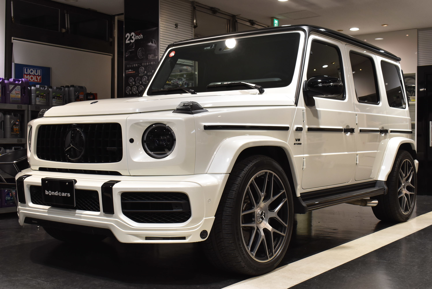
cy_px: 144
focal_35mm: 45
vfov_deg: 29.9
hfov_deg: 43.6
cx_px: 216
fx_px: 540
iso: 640
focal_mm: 30
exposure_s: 1/50
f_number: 8
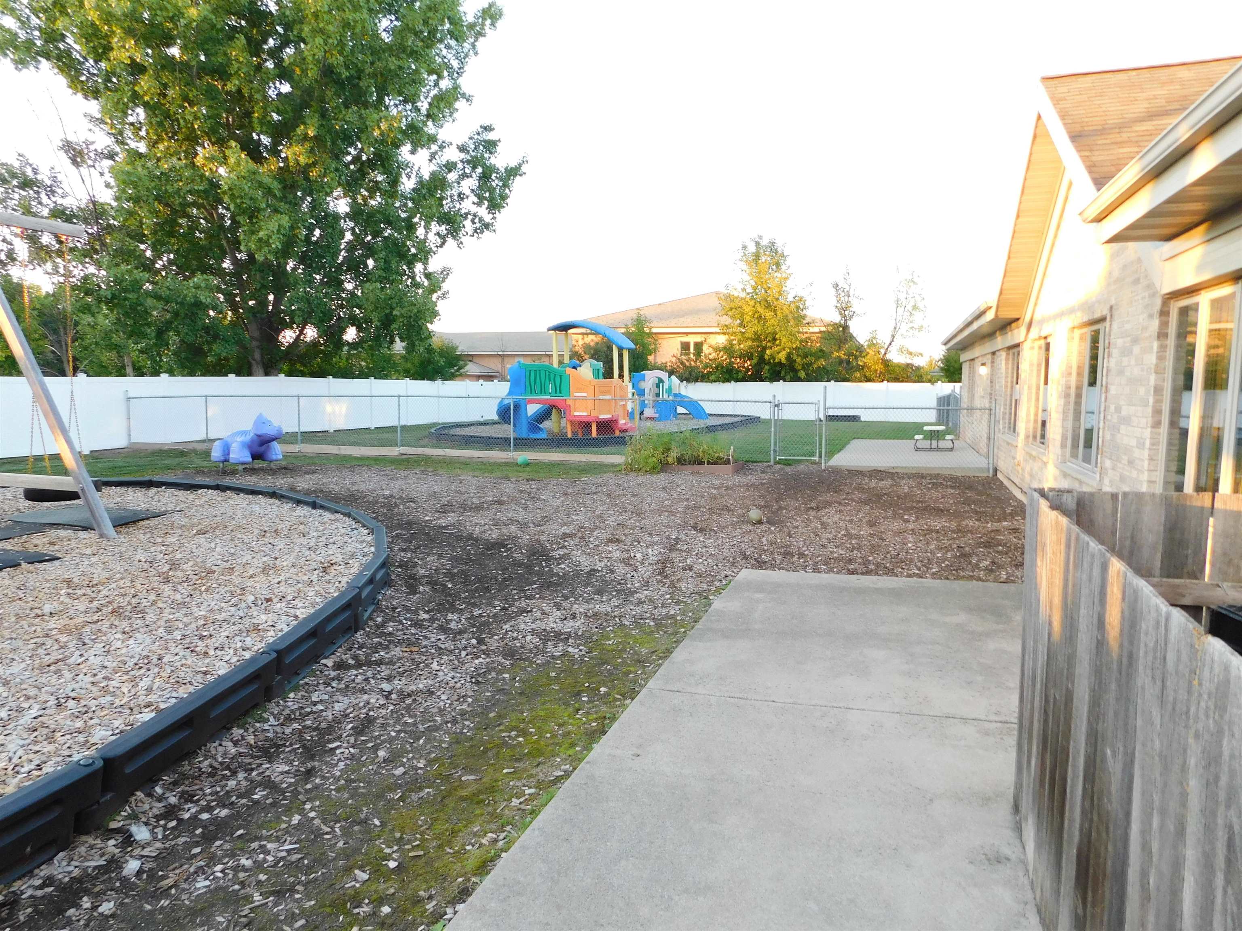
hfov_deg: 73.9
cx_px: 621
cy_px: 466
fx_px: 825
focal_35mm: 23
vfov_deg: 58.9
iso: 125
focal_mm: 4
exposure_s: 1/60
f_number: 3
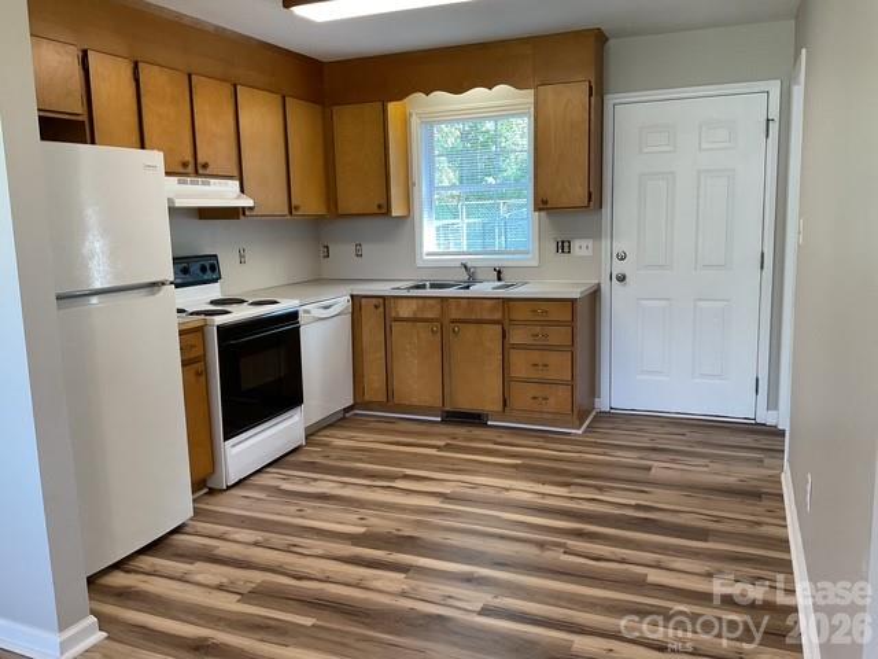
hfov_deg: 61.7
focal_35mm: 29
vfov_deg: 48.2
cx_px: 439
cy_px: 330
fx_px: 736
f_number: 1.8
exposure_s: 1/60
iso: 100
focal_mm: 3
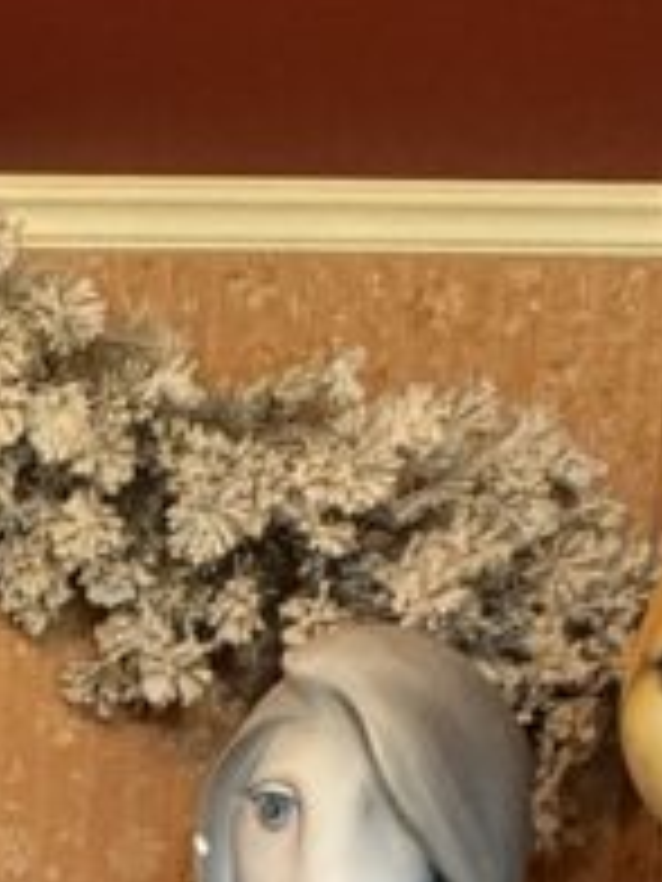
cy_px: 1642
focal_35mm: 73
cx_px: -545
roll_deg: -0.5
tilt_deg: -8.6
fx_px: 1861
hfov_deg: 16.6
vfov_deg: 19.2
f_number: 2.2
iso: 400
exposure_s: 1/50
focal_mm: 2.22
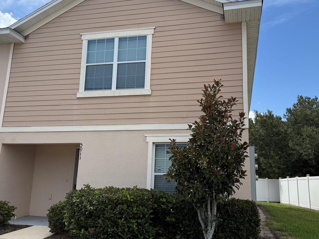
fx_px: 295
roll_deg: -1.7
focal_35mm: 32
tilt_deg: +12.8
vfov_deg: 44.1
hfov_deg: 56.8
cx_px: 166
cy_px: 113
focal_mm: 6.76
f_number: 1.78
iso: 80
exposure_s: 1/4673
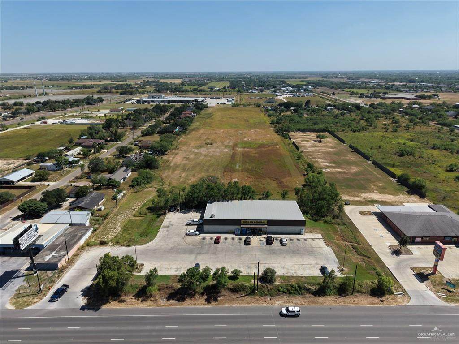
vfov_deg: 56.8
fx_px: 318
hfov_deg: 71.6
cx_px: 230
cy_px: 172
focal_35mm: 24
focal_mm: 8.67
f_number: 1.8
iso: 170
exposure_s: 1/6000
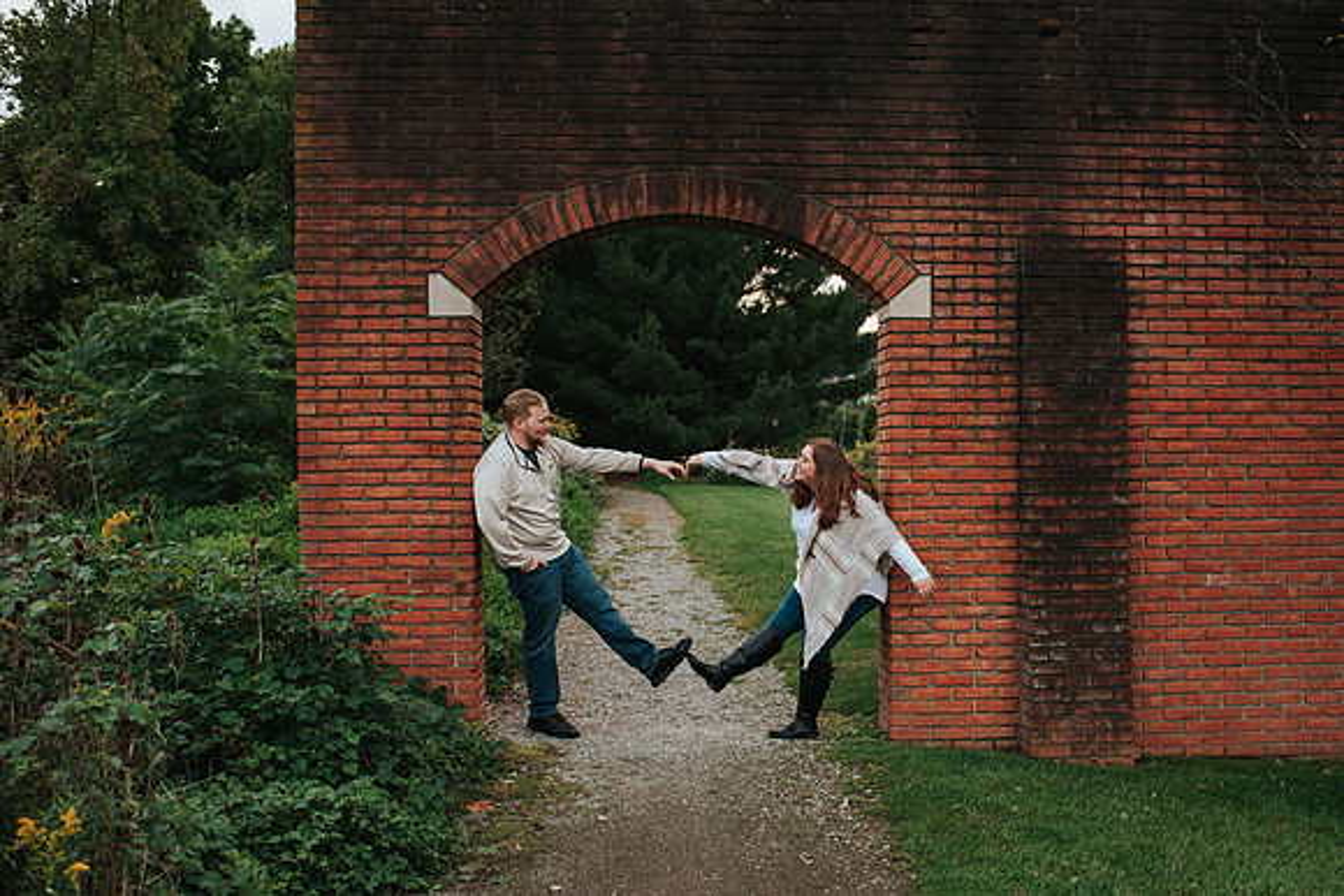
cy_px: 511
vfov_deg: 33.1
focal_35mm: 40
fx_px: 1509
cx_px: 765
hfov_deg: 47.9
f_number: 3.2
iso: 1000
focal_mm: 35
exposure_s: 1/500
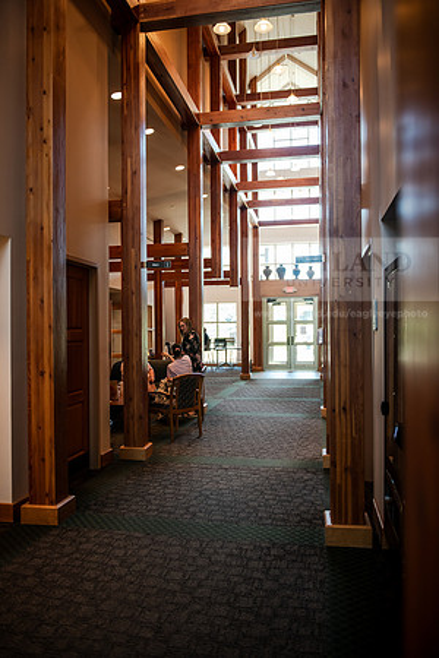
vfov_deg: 63.7
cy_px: 329
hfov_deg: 45.0
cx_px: 220
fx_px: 530
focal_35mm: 29
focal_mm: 29
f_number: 2.8
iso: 1000
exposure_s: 1/160
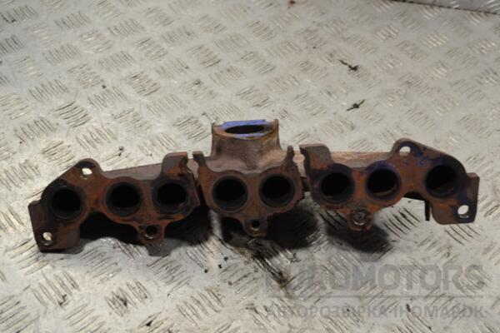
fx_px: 750
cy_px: 166
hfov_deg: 36.9
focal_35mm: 54
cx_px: 250
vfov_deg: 25.1
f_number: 5
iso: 125
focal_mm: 36
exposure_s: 1/30
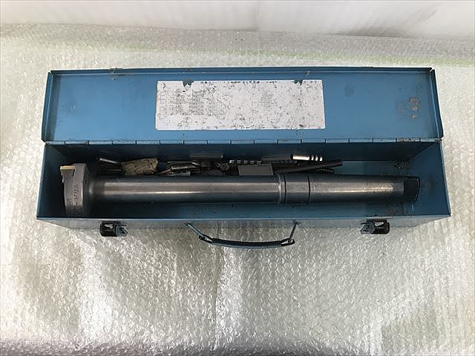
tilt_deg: -76.9
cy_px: 178
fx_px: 384
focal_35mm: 28
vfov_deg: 49.7
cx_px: 238
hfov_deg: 63.4
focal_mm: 3.99
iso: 25
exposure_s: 1/40
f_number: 1.8
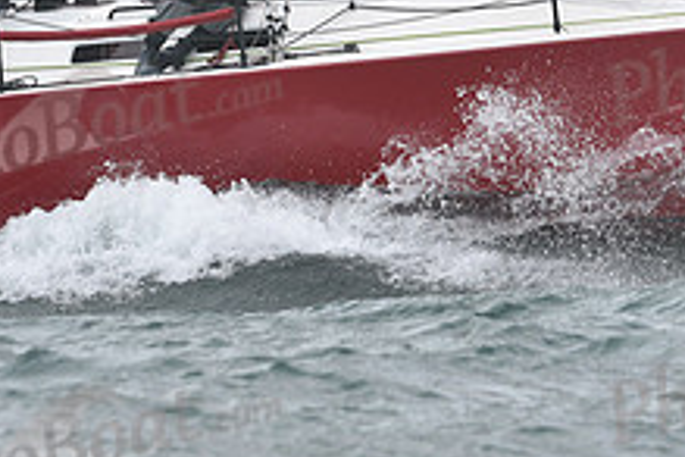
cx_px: 447
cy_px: -74
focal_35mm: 530
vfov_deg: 2.6
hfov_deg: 3.9
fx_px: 10084
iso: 320
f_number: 7.1
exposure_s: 1/1000
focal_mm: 200
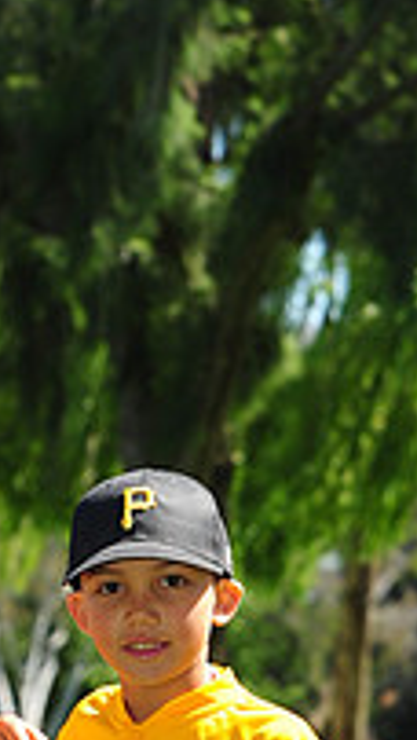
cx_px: -150
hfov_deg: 4.4
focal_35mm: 276
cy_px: 967
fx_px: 5412
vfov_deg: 7.7
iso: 200
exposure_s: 1/400
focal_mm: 92
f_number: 6.3
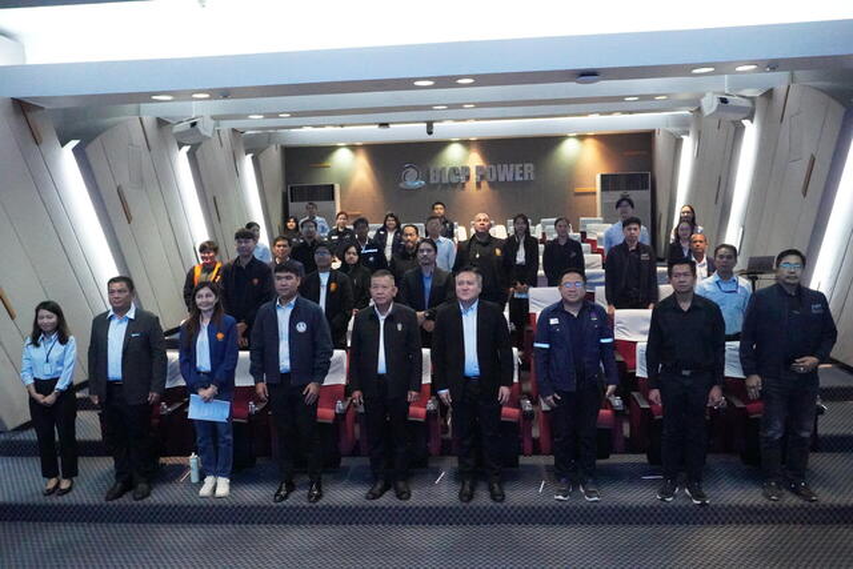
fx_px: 711
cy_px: 284
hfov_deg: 61.9
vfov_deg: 43.6
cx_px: 426
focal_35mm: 30
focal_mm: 20
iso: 16000
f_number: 5.6
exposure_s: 1/320
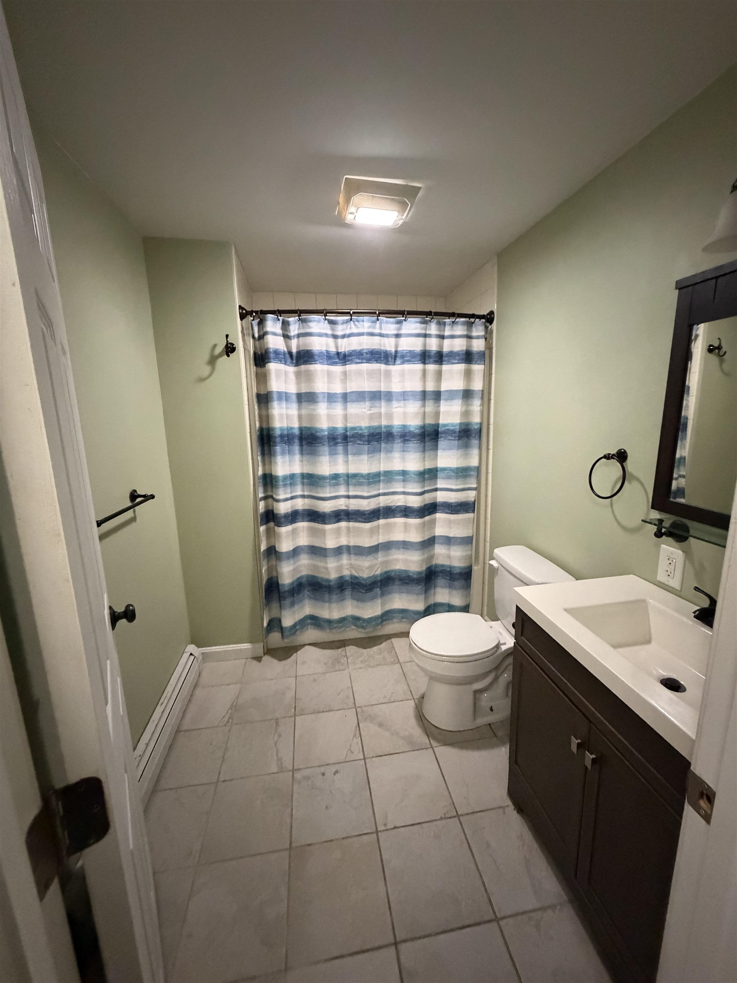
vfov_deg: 102.1
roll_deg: +0.7
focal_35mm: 14
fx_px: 397
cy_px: 492
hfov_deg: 85.7
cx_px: 368
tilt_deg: -9.3
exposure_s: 1/60
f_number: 2.2
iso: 1250
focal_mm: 2.22
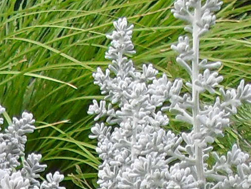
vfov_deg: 5.4
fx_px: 1878
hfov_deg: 7.6
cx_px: 38
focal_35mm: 259
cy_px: 595
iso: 100
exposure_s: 1/180
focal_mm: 6.3
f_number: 3.2
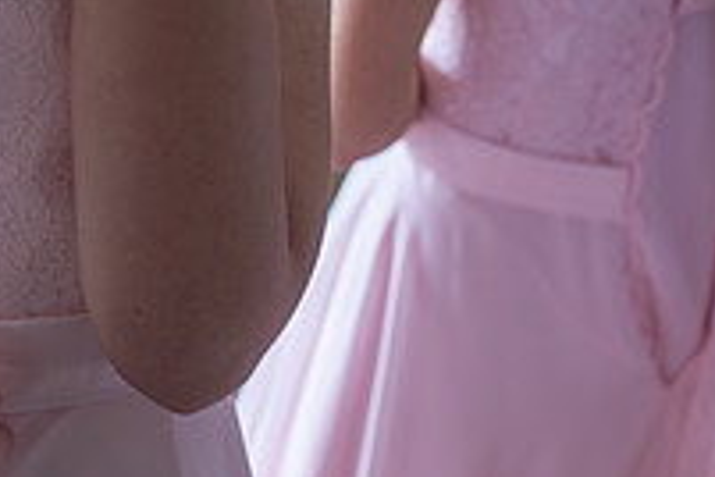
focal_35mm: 101
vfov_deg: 13.5
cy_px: 360
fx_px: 2006
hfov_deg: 18.9
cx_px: -178
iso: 160
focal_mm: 35
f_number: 2.8
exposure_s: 1/100
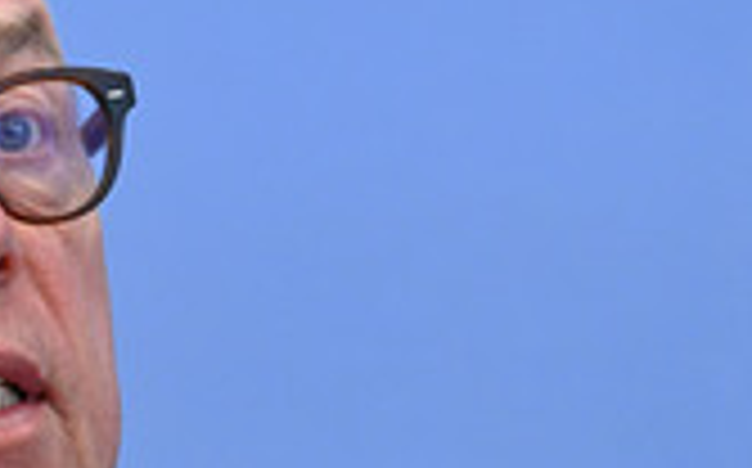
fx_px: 7596
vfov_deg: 3.5
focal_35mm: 371
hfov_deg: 5.6
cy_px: 436
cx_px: -97
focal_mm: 135
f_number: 5.6
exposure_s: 1/800
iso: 4000
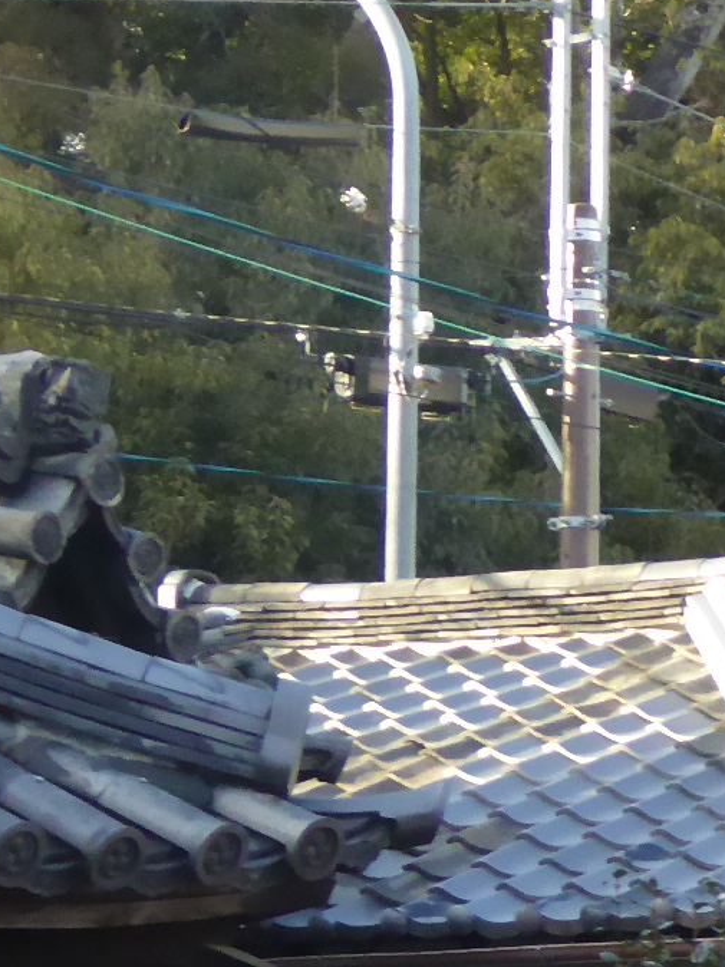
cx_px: 1776
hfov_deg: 5.8
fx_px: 6902
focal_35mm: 247
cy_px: 1242
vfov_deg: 7.9
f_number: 4.3
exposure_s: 1/250
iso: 400
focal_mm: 10.9
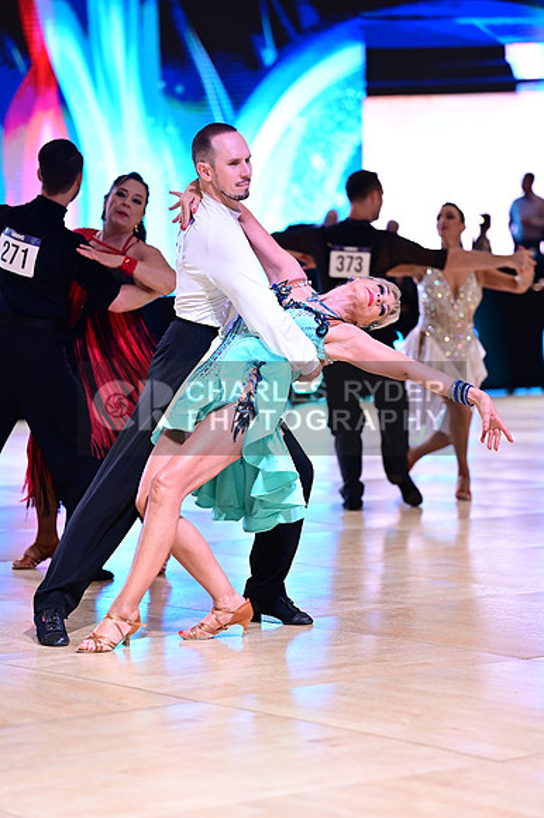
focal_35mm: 115
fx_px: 2610
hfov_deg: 11.9
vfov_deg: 17.8
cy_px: 409
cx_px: 272
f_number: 2.8
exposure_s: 1/500
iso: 2000
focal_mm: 115
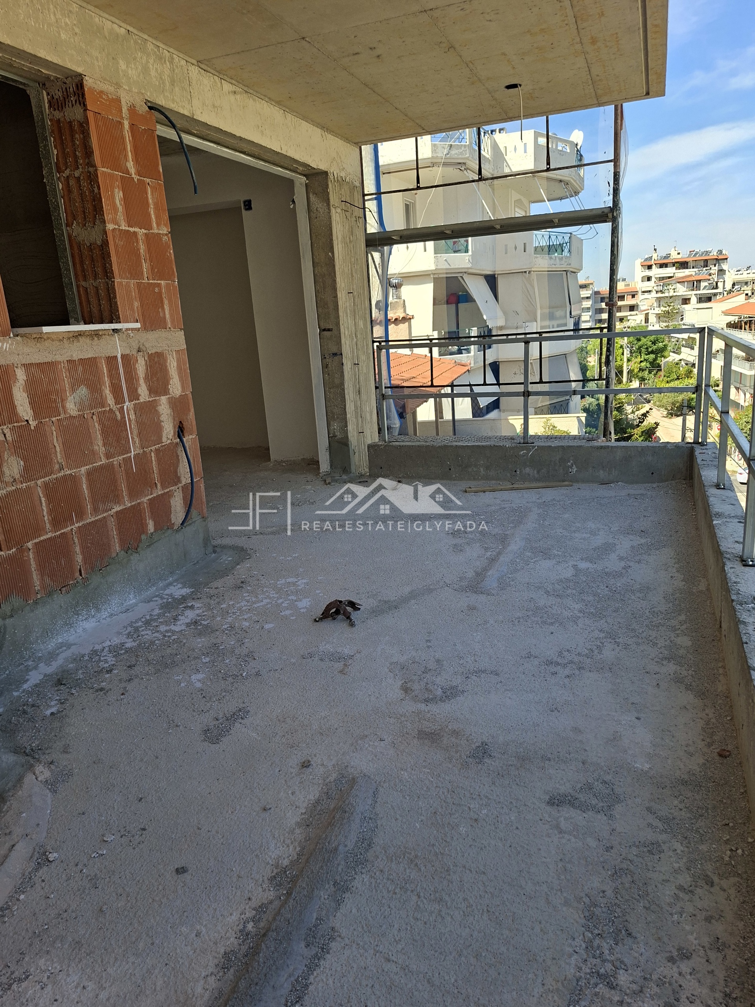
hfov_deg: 58.9
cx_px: 378
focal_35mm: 23
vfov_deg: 73.9
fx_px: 669
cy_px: 504
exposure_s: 1/1233
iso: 50
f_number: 1.8
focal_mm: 5.54
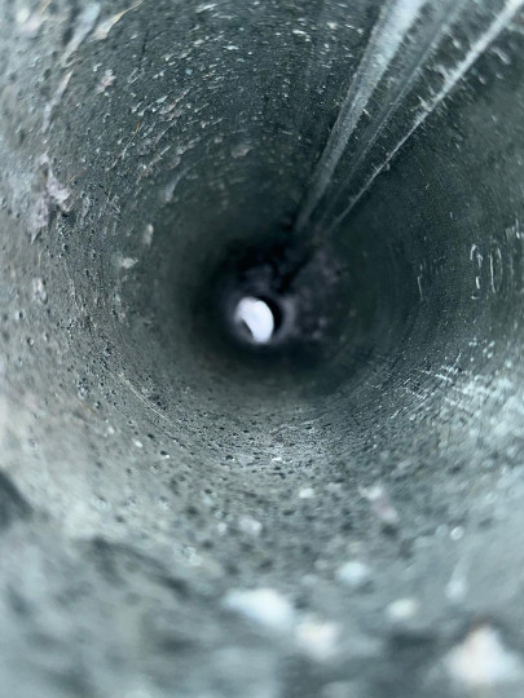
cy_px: 349
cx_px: 262
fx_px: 525
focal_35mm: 26
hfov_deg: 53.1
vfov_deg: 67.3
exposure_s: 1/2105
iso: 32
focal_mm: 4.2
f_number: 1.8
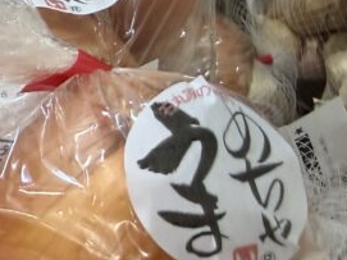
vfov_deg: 17.2
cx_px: -261
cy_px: 199
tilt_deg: -45.4
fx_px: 852
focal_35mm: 85
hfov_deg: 18.5
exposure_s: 1/120
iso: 320
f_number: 2.2
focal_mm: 2.22
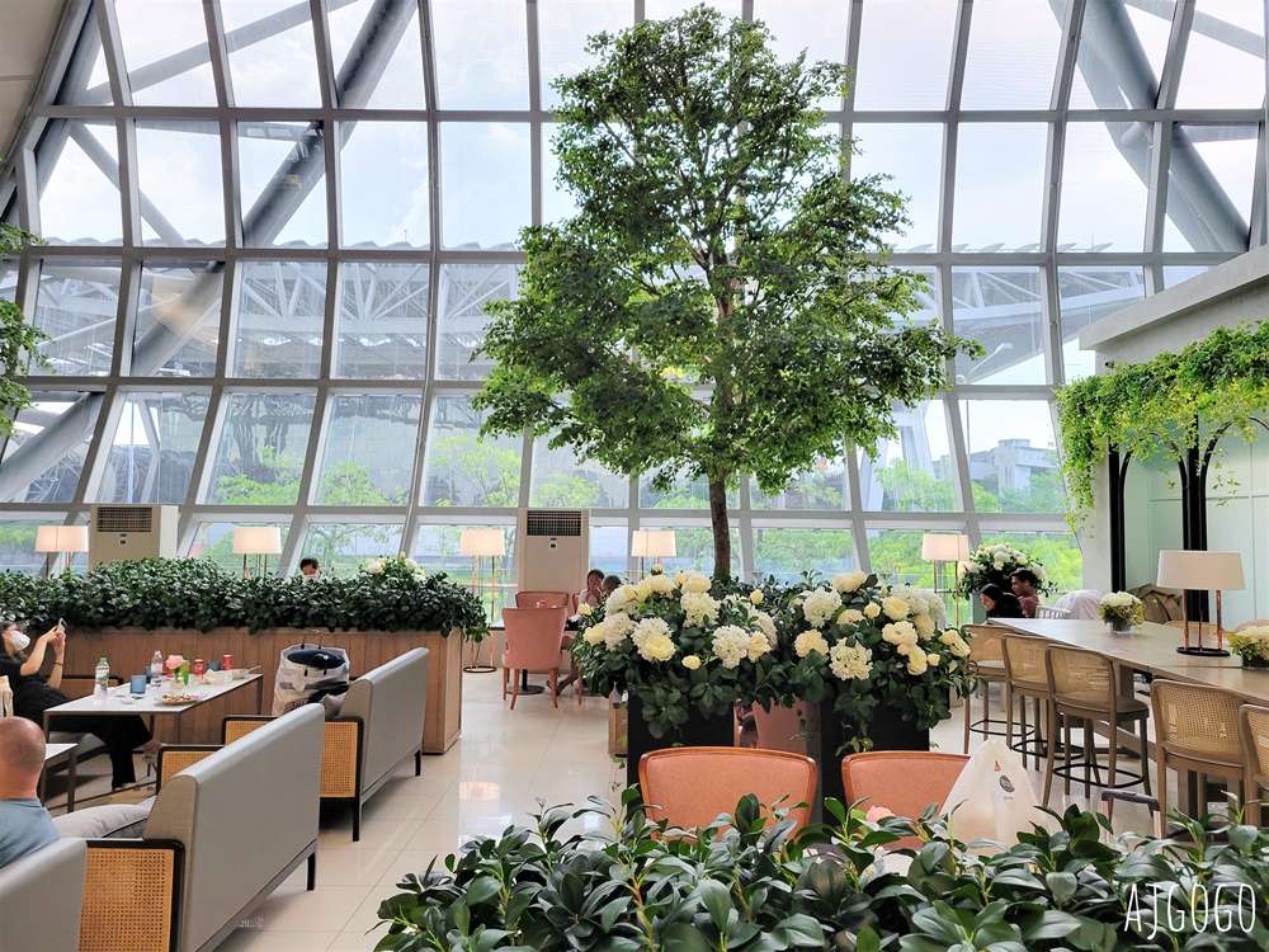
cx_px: 634
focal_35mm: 26
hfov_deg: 67.3
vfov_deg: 53.1
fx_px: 953
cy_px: 476
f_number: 1.8
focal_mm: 5.4
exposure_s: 1/120
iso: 100
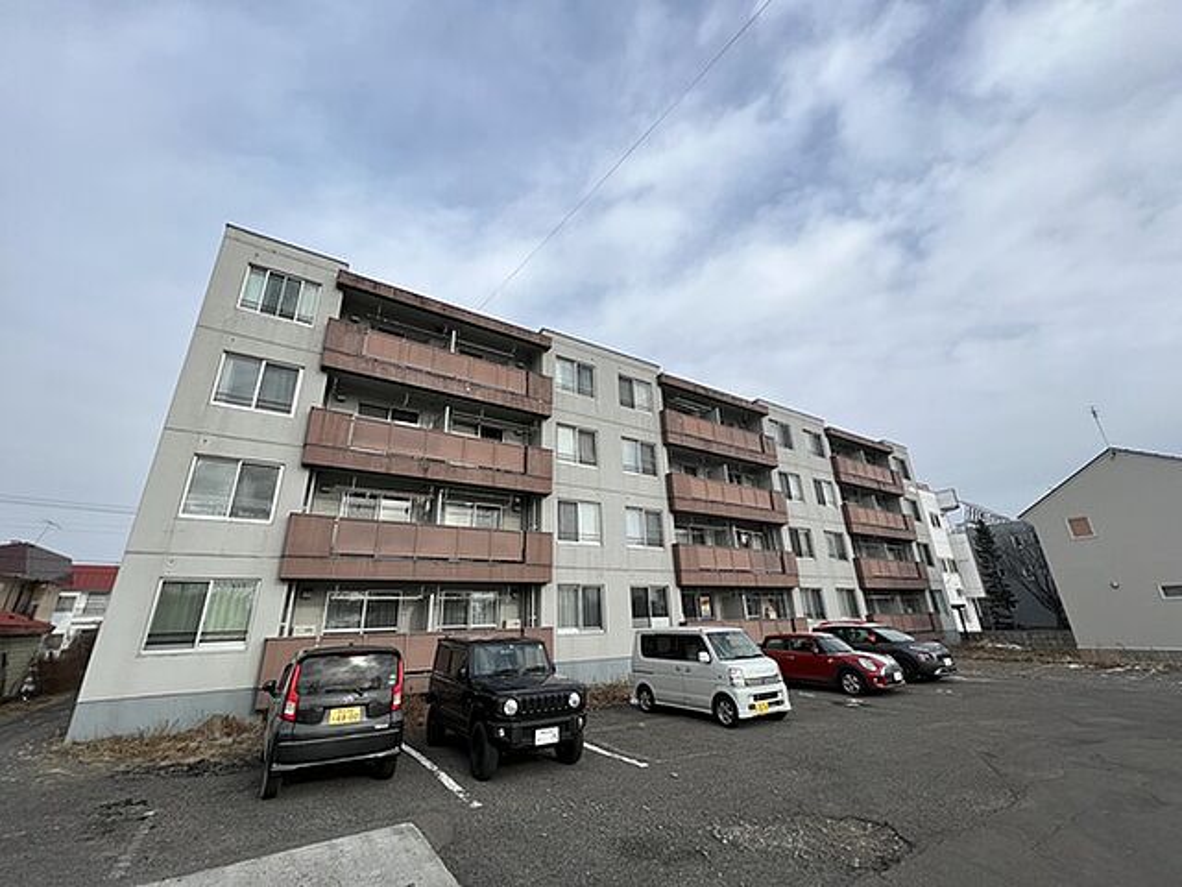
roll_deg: +2.7
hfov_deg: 106.2
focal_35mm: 13
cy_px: 444
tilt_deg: +20.8
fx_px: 444
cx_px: 591
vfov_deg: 89.9
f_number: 1.8
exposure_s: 1/1468
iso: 32
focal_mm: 1.57
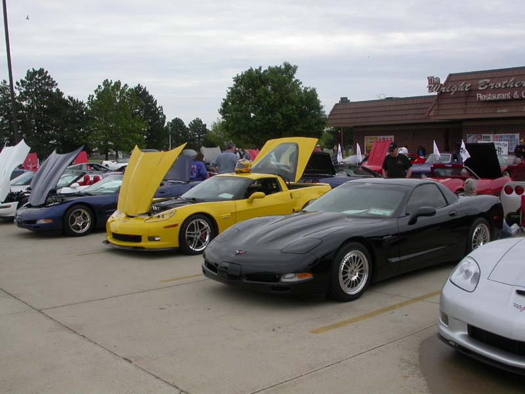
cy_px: 197
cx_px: 262
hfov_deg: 49.0
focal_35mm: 38
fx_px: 576
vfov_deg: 37.7
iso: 100
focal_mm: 7.85
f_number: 6.7
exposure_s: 1/293
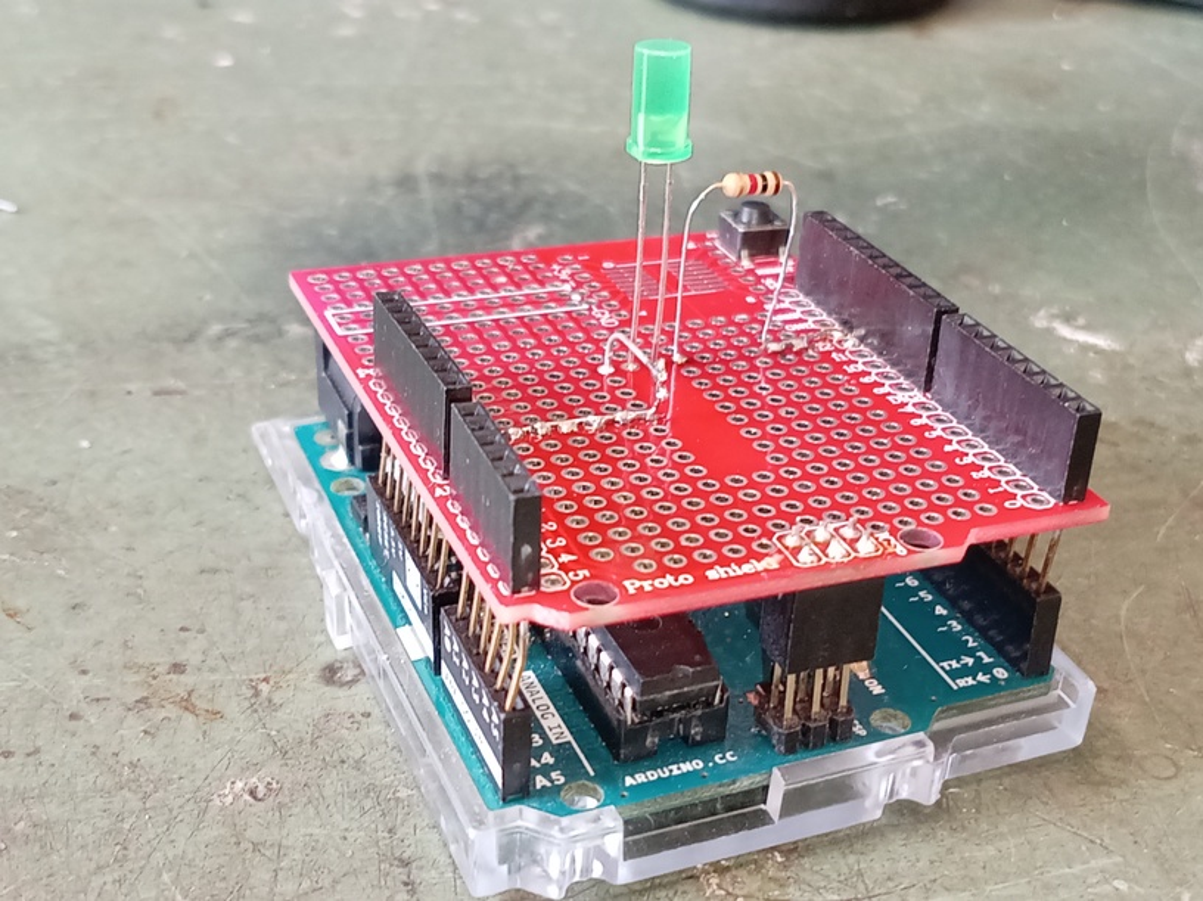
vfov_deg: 29.1
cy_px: 450
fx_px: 1737
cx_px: 602
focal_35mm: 50
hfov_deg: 38.2
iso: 180
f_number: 1.8
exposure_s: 1/25
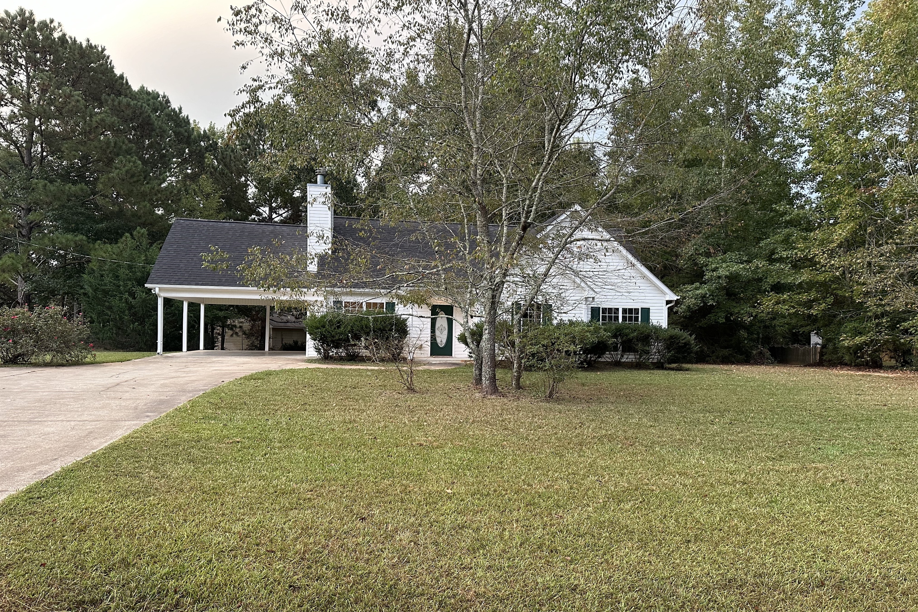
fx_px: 637
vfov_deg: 51.3
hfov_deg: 71.5
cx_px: 459
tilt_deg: +1.2
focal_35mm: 25
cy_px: 323
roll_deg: -2.2
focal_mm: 6.86
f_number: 1.78
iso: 250
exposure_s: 1/117
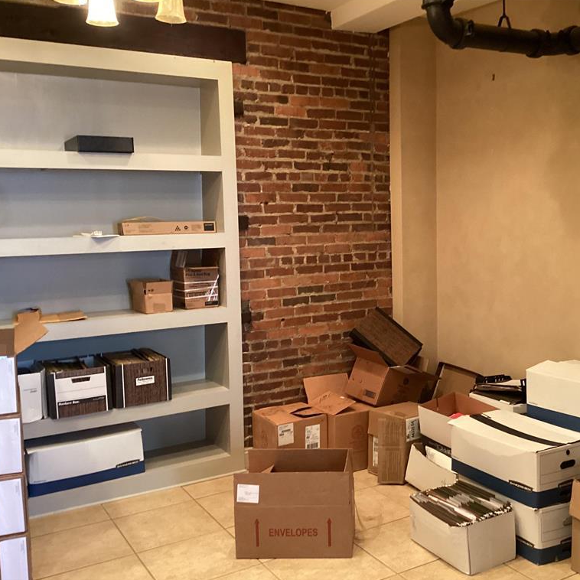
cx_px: 373
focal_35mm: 37
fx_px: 701
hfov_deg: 44.5
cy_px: 290
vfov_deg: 44.9
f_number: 2.4
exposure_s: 1/30
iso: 400
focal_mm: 3.3
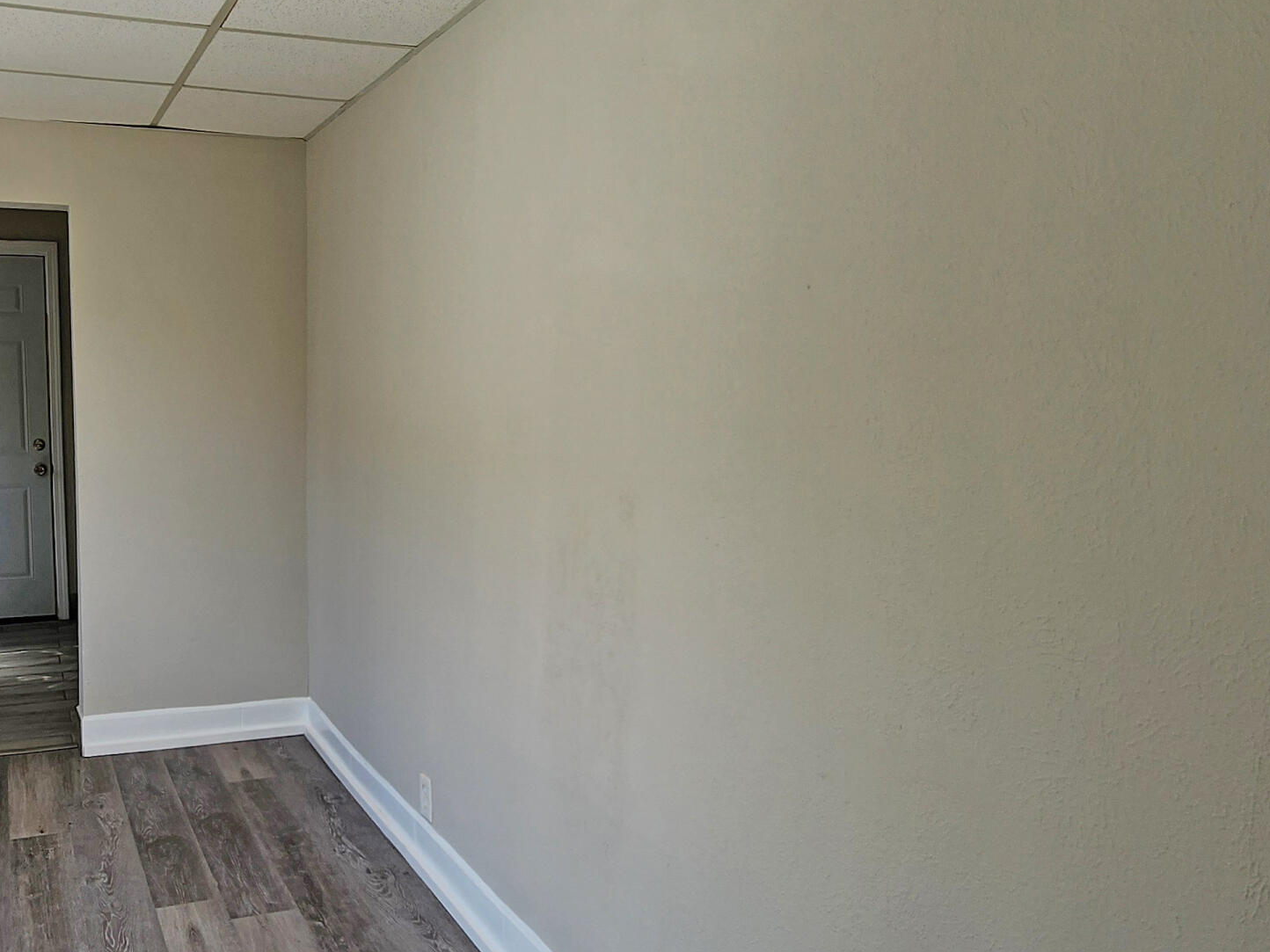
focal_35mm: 27
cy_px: 514
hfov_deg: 63.1
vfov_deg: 51.3
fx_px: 991
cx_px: 390
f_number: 2.2
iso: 50
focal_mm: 2.2
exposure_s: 1/249
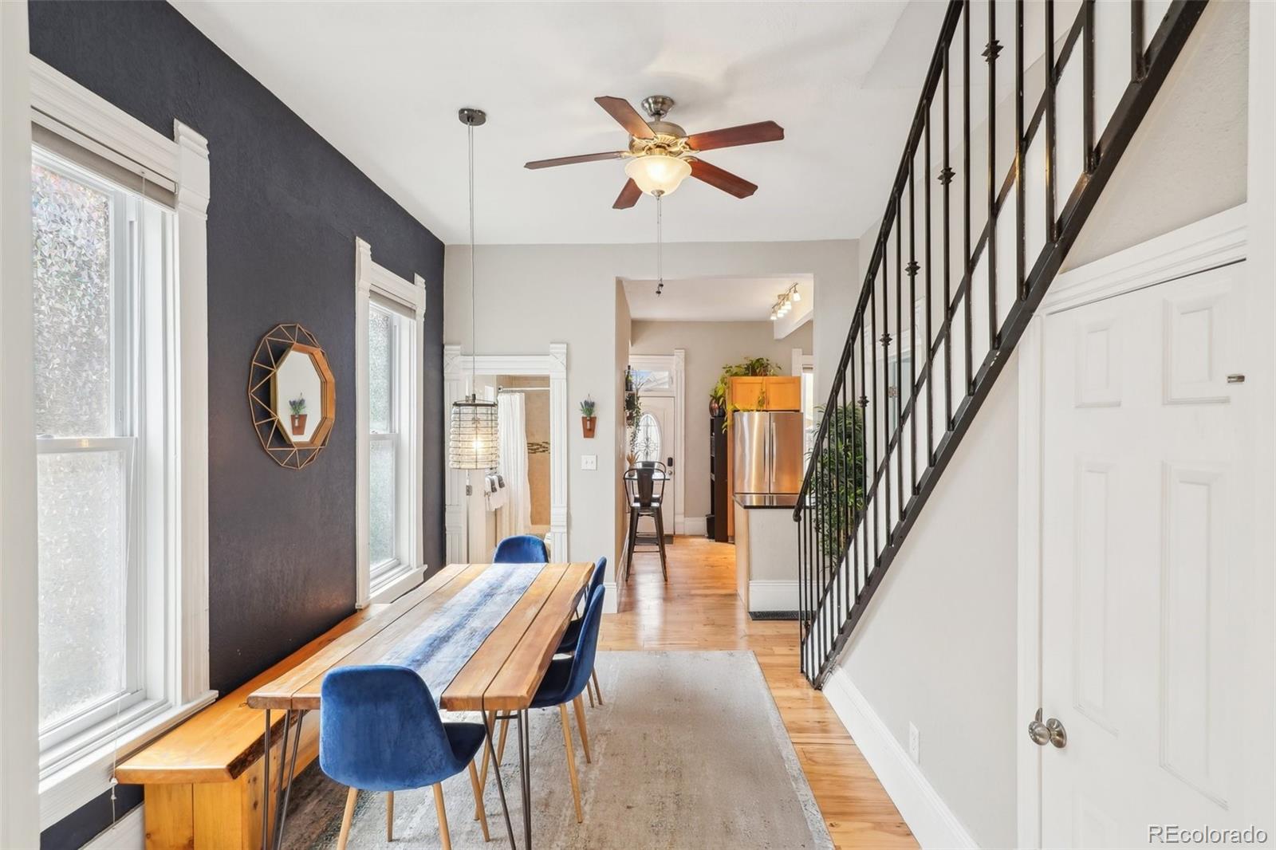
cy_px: 425
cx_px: 638
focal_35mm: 16
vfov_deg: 72.0
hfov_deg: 95.0
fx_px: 585
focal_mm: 11
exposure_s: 1/30
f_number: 8
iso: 400
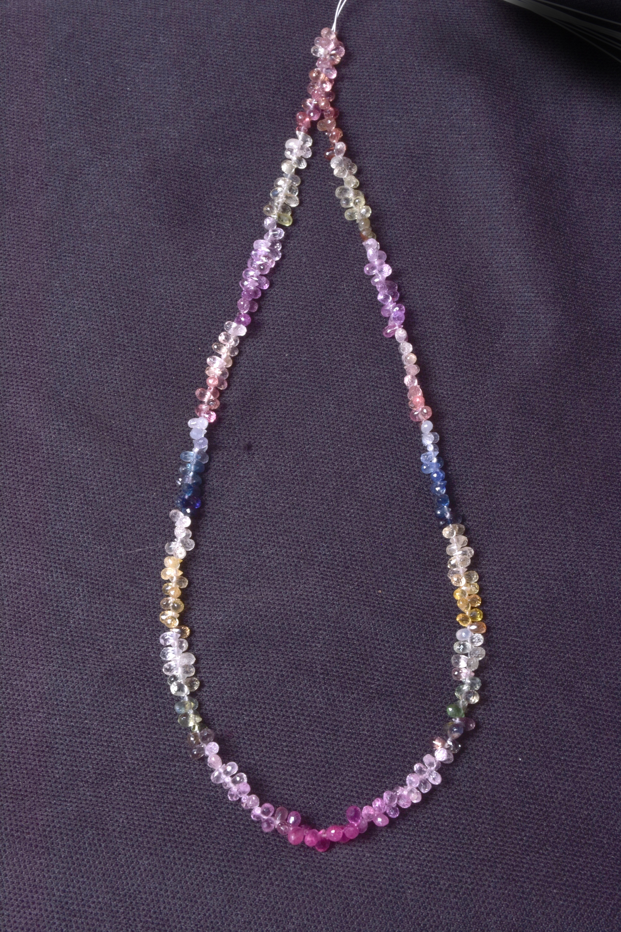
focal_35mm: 78
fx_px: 2018
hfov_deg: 17.5
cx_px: 310
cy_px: 466
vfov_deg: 26.0
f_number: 25
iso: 160
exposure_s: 1/160
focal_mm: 52
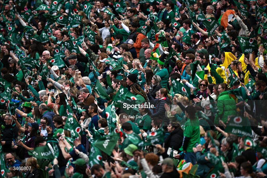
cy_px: 89
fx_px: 2967
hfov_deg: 5.2
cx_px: 134
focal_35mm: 400
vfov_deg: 3.4
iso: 160
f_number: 2.8
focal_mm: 400
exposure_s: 1/2500
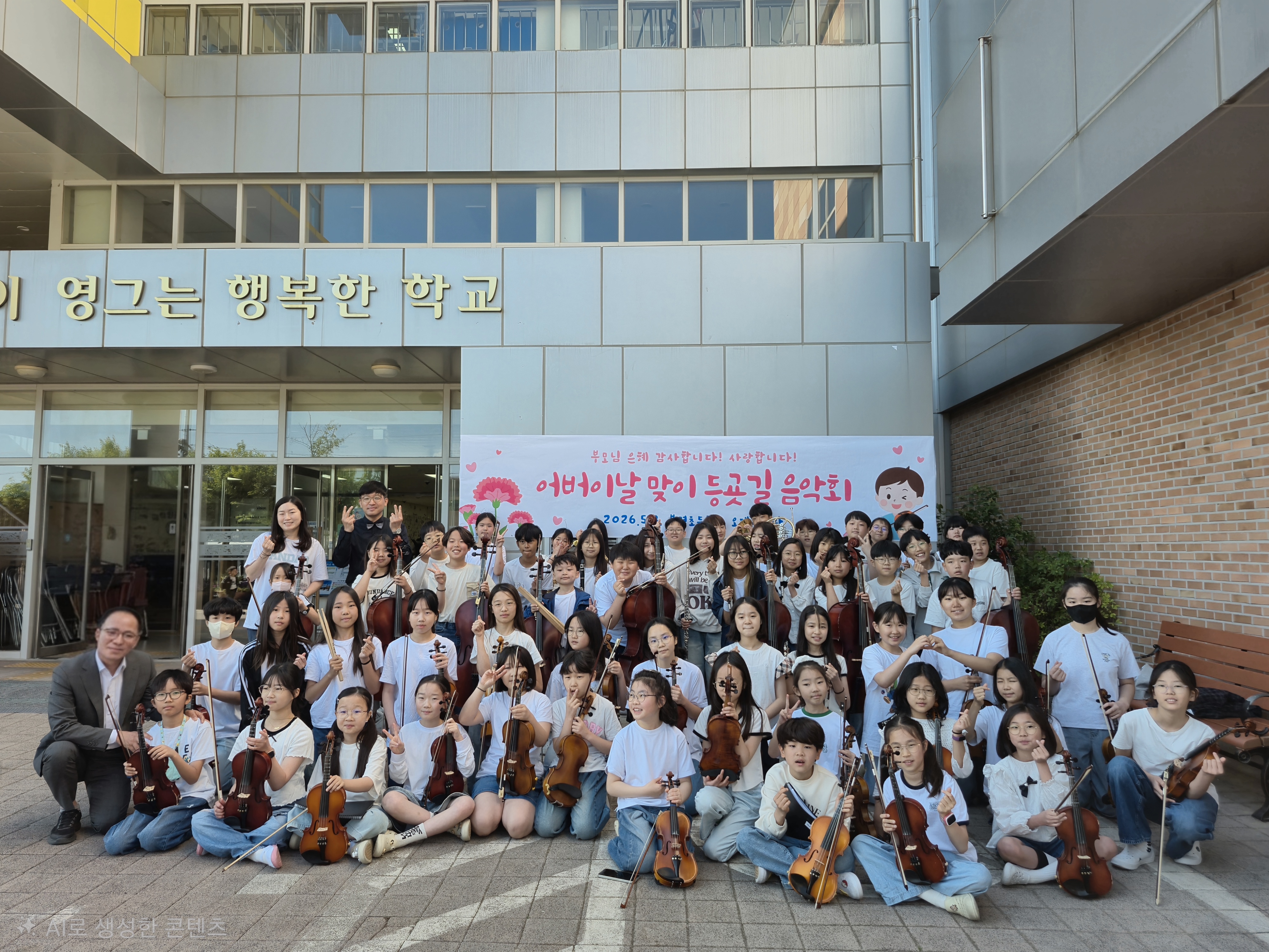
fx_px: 843
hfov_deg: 73.9
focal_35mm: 23
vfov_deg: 58.9
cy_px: 476
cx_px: 634
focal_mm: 5.4
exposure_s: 1/417
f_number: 1.8
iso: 25
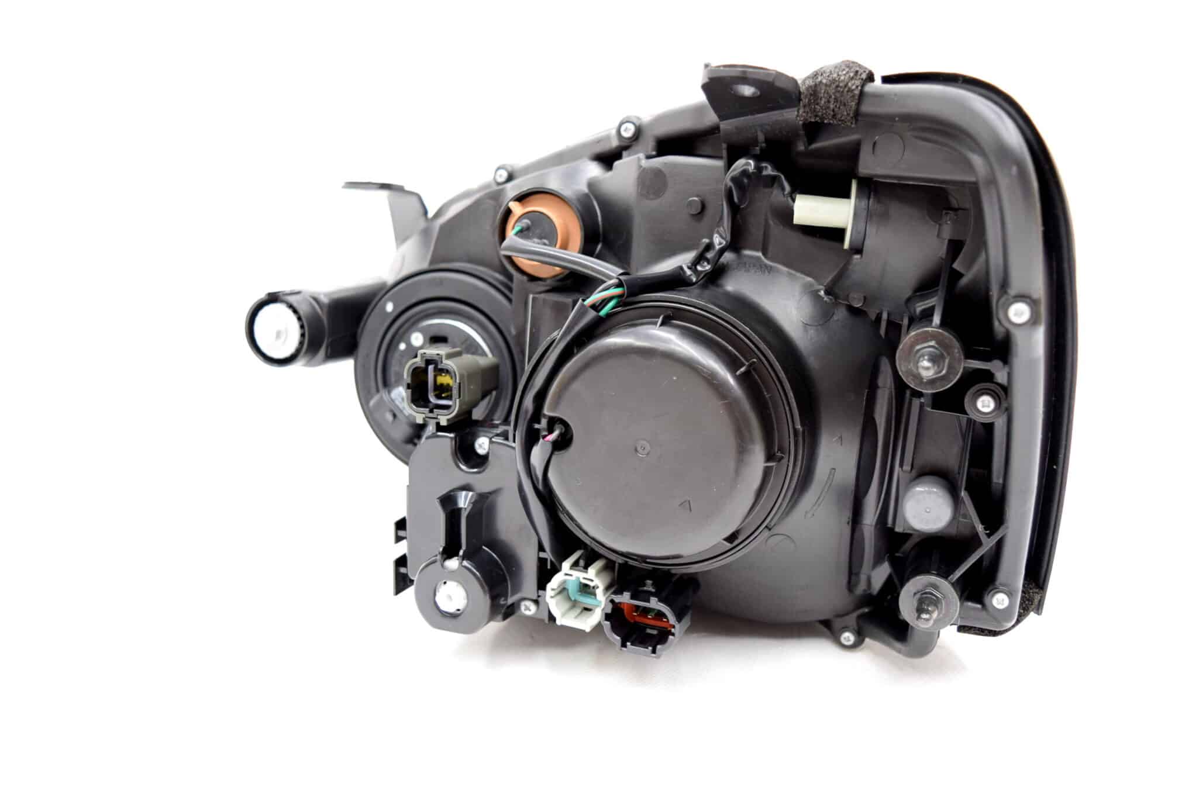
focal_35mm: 33
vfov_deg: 40.0
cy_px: 400
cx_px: 600
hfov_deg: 57.2
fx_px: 1100
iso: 450
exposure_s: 1/60
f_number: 4
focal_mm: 22
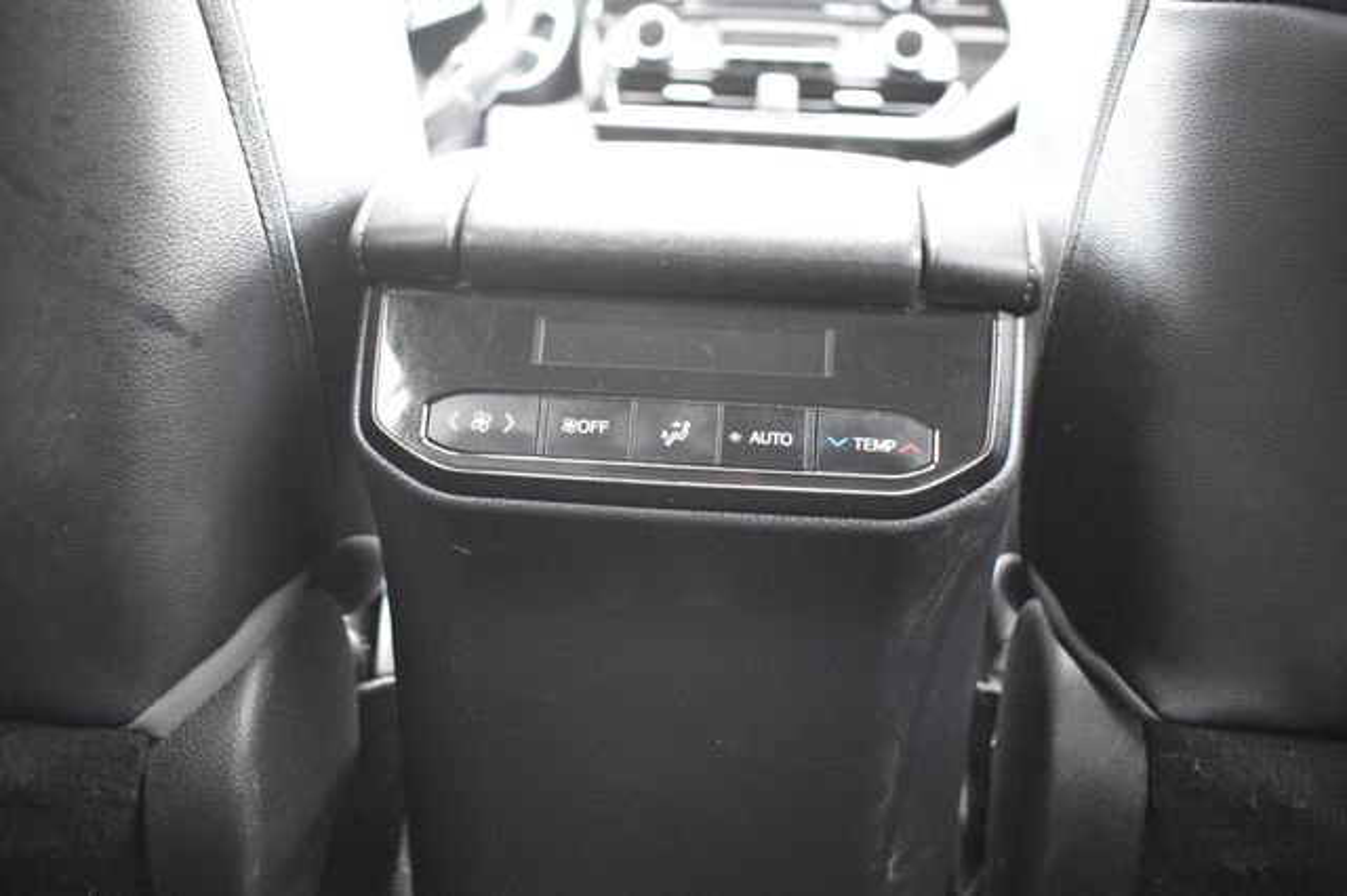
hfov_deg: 55.1
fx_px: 1290
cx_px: 674
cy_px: 448
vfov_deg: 38.3
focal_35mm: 34
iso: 3200
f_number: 3.8
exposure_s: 1/3
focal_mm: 23
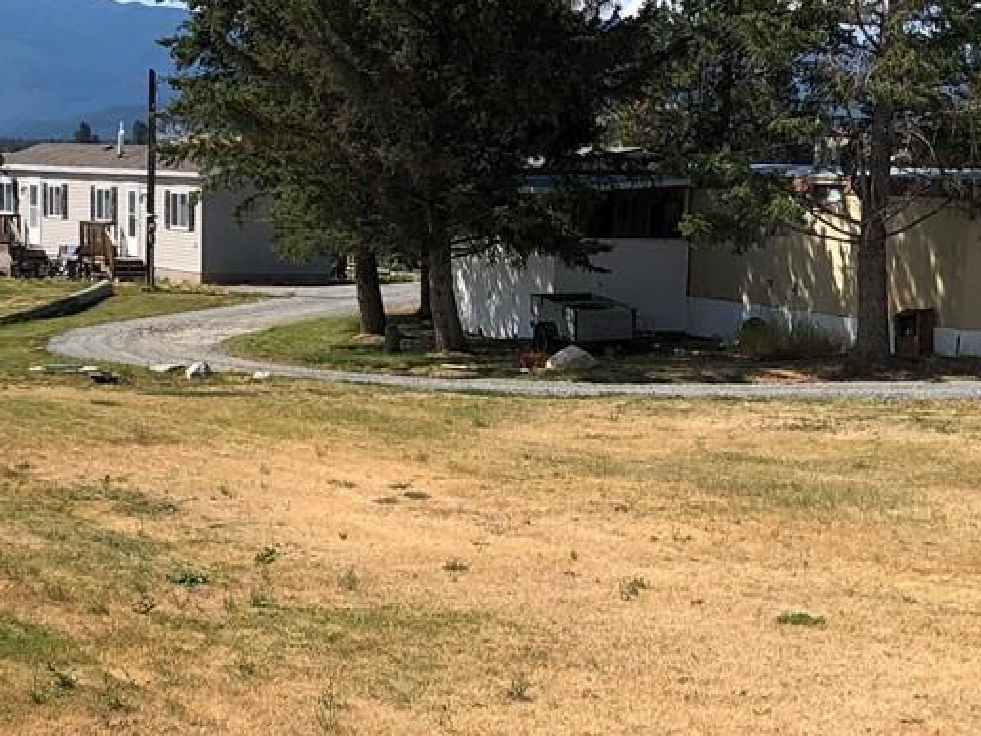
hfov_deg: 22.5
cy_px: 740
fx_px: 2465
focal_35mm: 87
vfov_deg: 16.6
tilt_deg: -14.3
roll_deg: -4.5
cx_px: 442
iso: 20
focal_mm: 3.99
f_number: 1.8
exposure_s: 1/1919
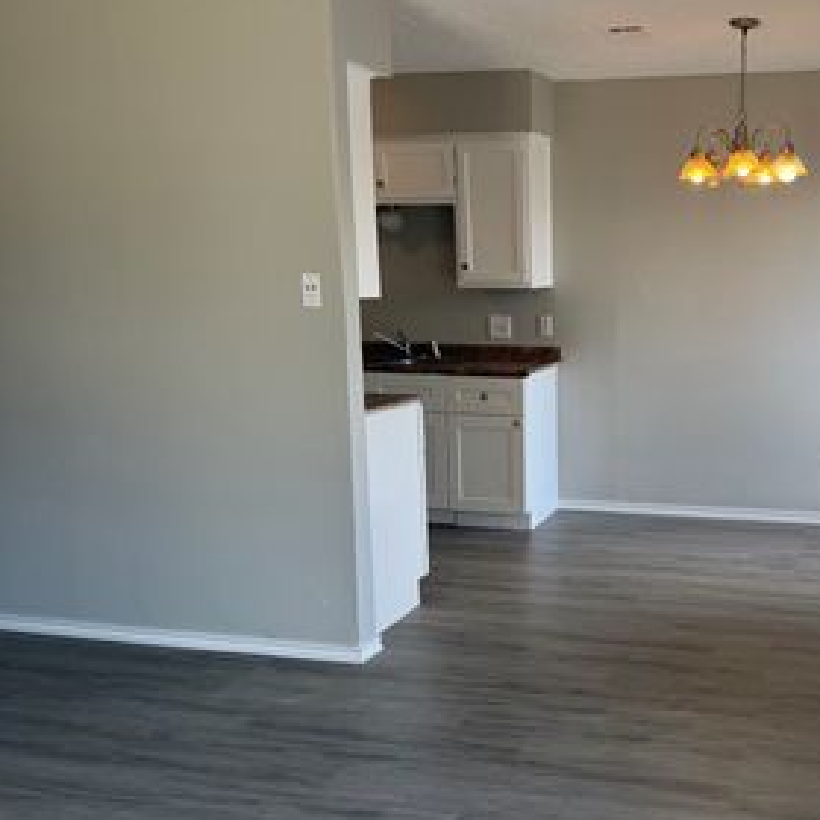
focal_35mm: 38
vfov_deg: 43.6
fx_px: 1018
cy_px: 492
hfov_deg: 42.6
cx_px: 611
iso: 64
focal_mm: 6.76
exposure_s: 1/120
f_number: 1.78
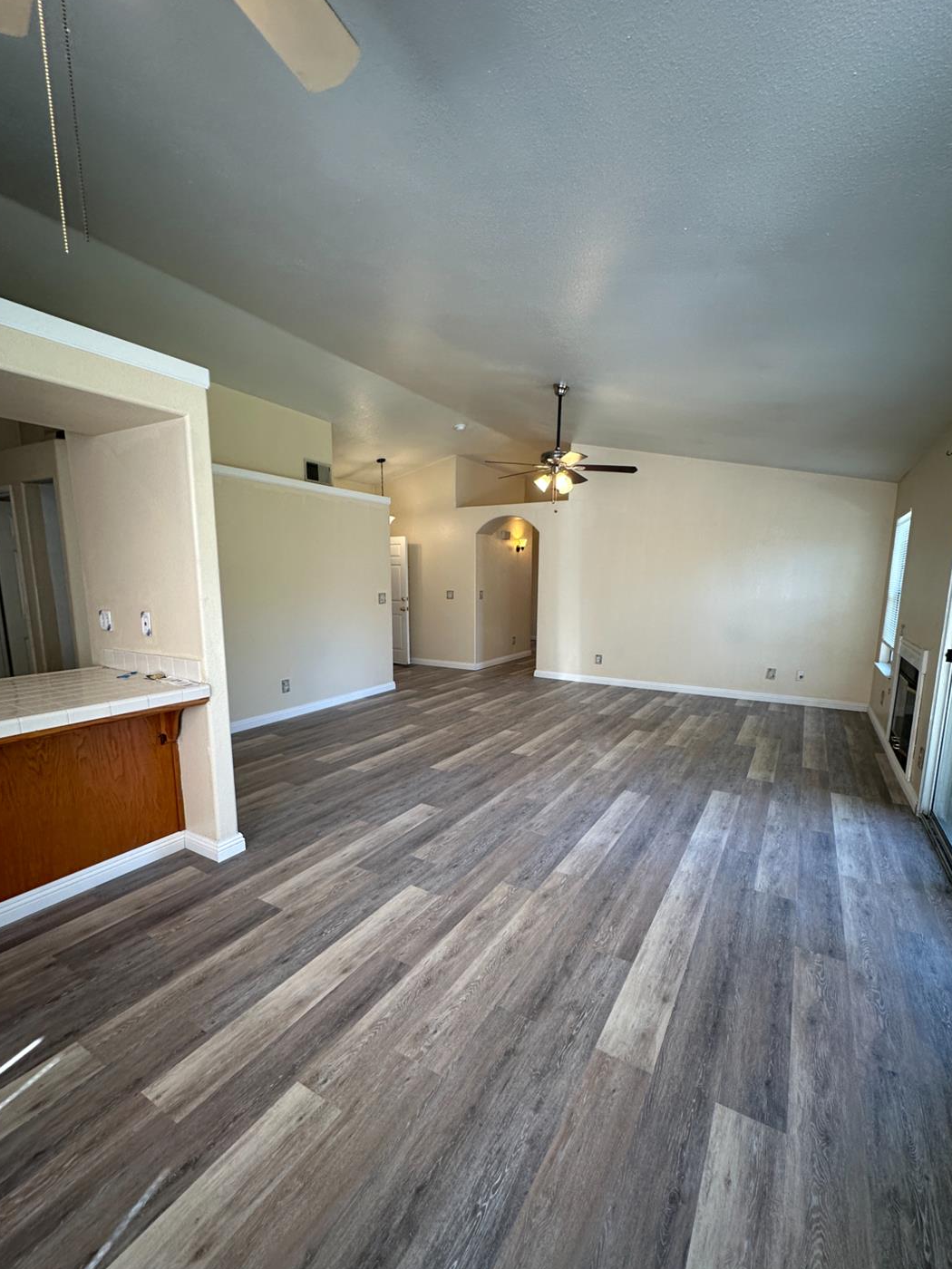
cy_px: 669
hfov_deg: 81.7
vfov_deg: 98.1
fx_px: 550
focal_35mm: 15
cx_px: 497
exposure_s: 1/120
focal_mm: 2.22
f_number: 2.2
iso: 125
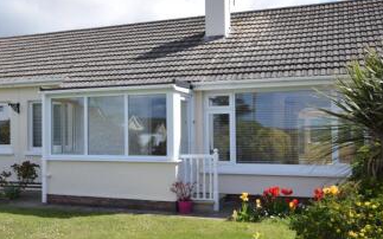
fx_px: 470
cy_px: 125
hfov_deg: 44.0
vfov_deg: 28.6
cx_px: 145
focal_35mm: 45
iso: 200
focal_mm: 20
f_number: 9
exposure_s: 1/320
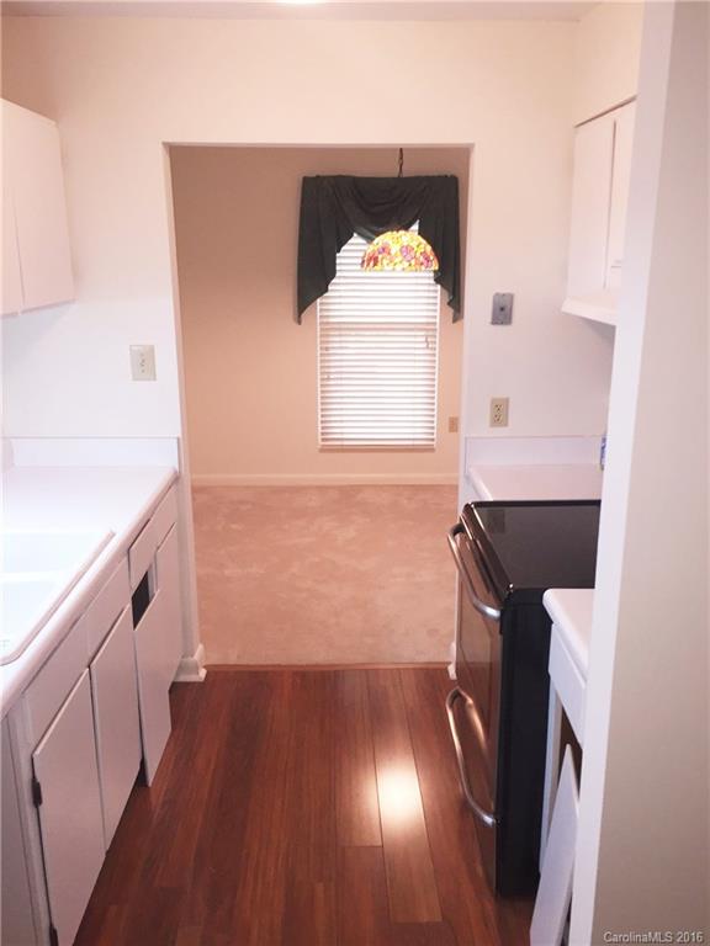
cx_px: 355
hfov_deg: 48.2
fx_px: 793
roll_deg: +0.2
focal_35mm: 29
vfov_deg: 61.7
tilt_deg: -16.2
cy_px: 473
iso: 64
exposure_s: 1/30
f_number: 2.2
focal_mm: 4.15
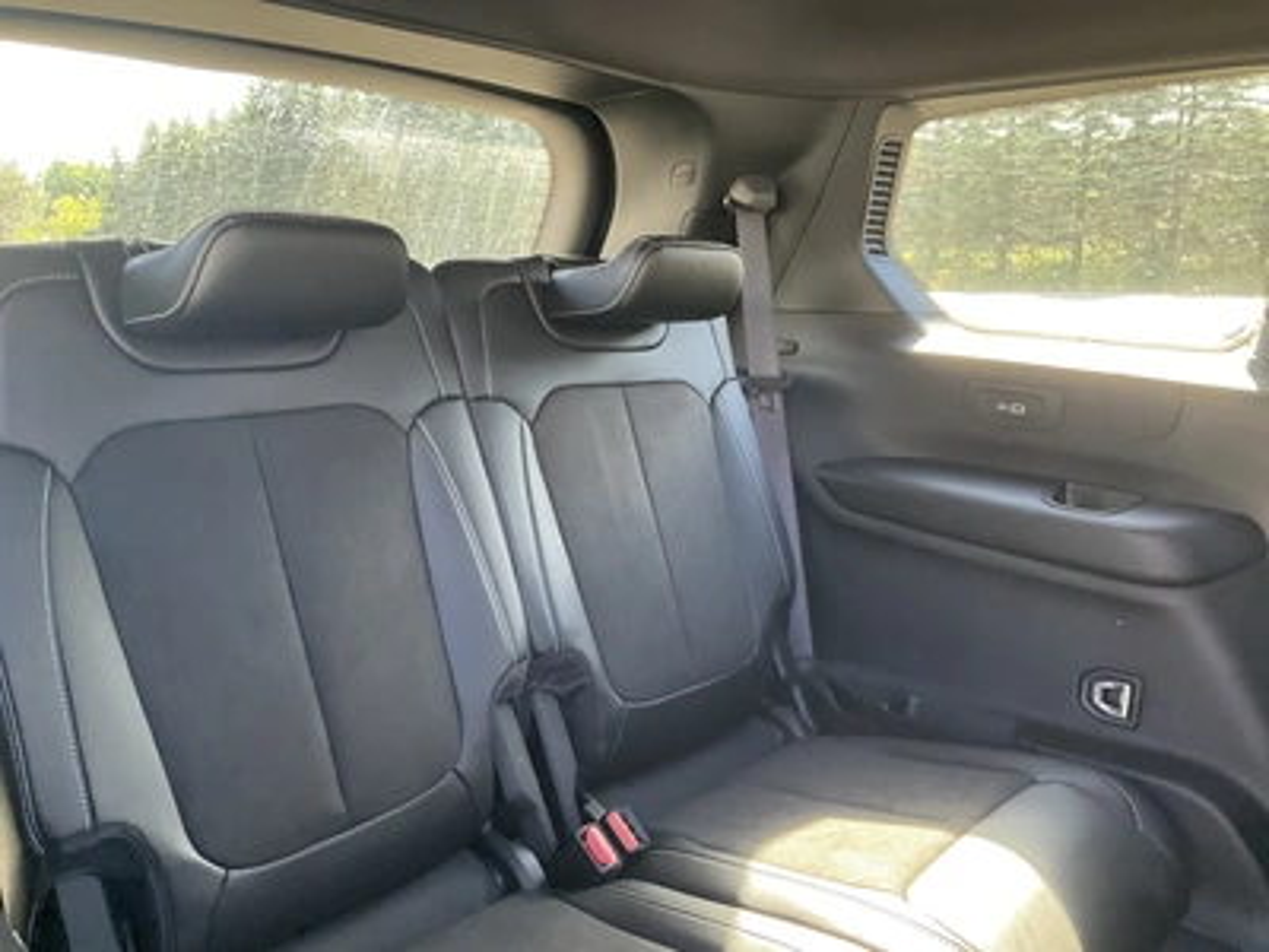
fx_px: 1063
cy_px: 476
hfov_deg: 61.7
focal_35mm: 29
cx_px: 634
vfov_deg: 48.2
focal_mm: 3
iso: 160
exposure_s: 1/60
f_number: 1.8
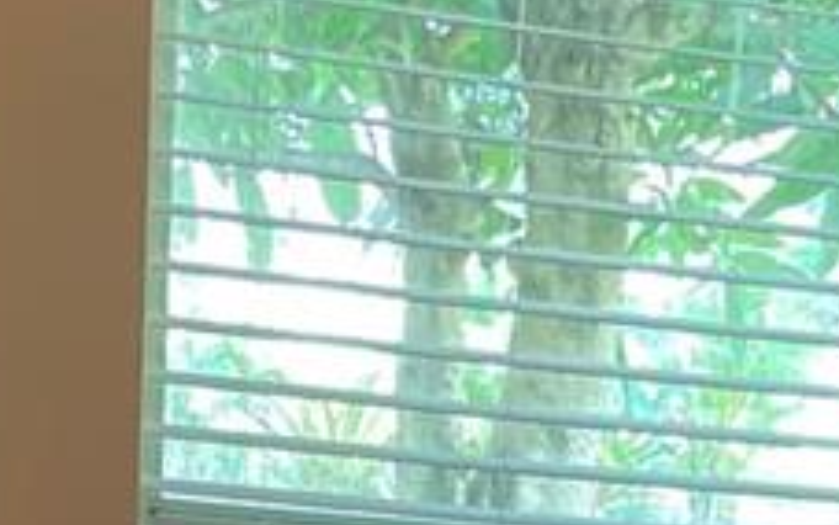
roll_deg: -5.5
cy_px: 1435
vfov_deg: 8.0
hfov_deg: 14.2
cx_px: 784
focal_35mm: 146
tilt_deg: -18.2
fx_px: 3339
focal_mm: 4.2
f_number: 1.6
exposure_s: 1/60
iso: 250
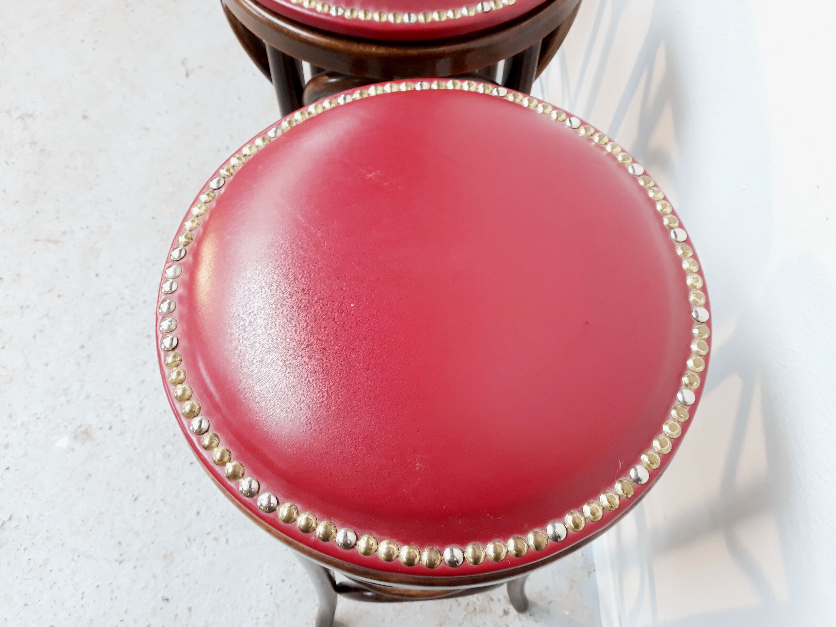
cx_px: 418
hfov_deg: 65.3
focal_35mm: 27
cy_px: 314
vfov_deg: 51.4
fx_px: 652
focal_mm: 3.71
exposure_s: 1/33
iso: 100
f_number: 1.7
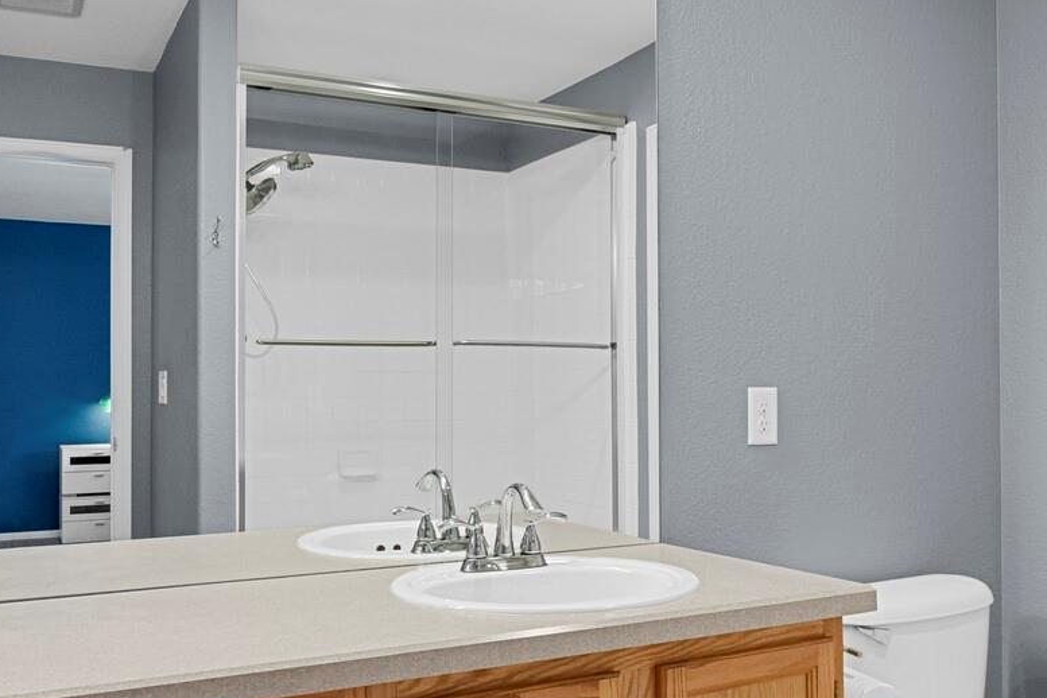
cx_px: 529
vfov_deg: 37.8
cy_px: 392
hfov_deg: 54.4
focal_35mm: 35
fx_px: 1018
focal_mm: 17
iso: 10000
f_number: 8
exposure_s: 1/20
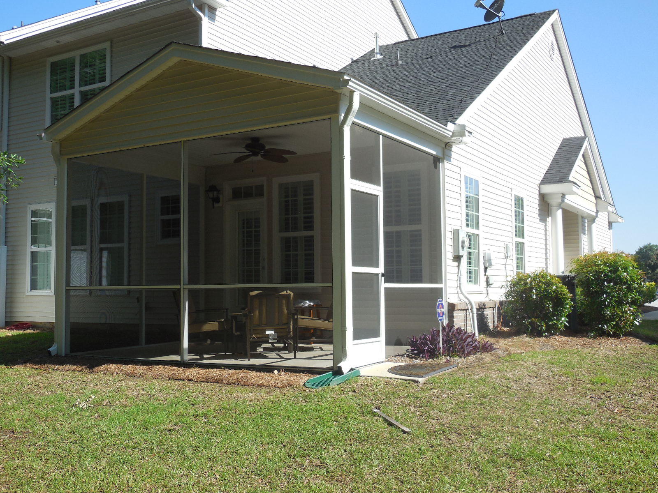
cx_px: 329
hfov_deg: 46.8
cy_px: 246
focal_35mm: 40
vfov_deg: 36.0
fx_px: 760
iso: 125
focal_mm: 7.1
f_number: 3.6
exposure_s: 1/800
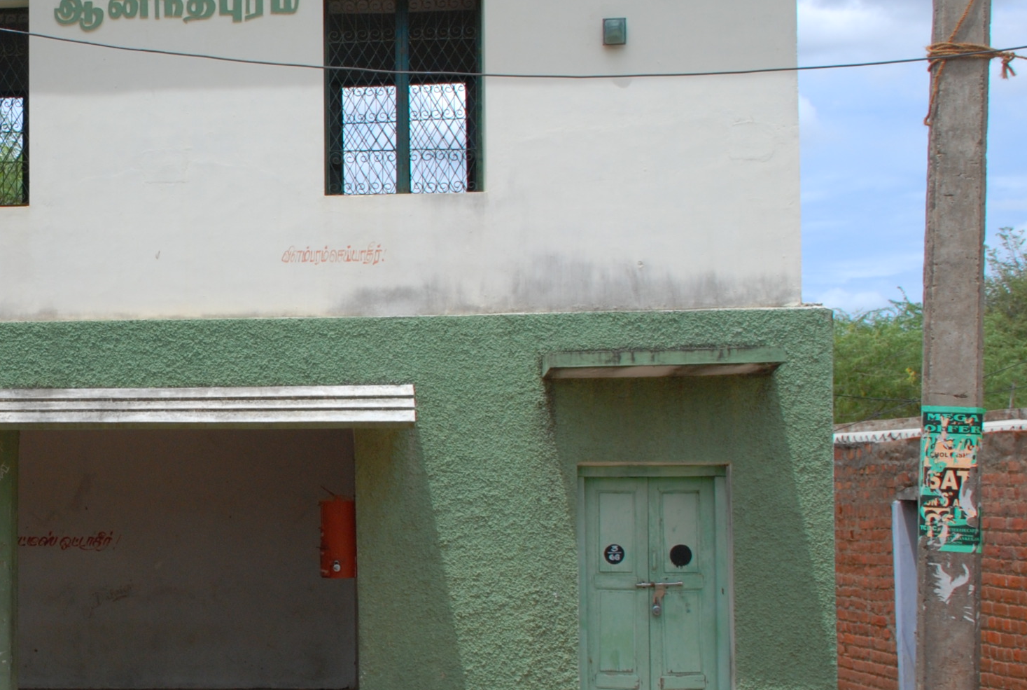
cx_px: 41
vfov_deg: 17.8
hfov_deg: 25.2
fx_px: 2201
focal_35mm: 77
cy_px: 399
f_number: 8
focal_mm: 26
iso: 200
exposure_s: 1/250
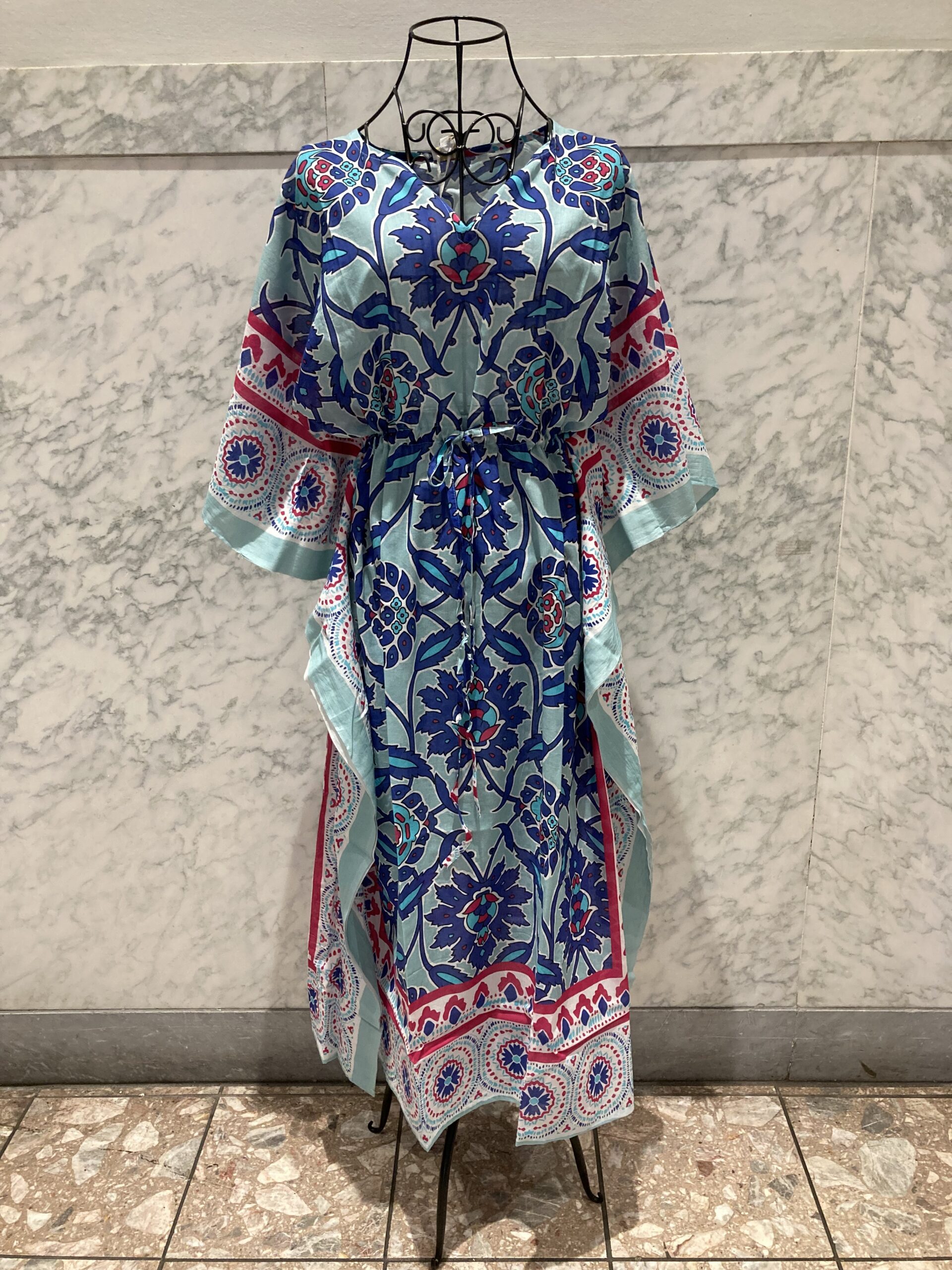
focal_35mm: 28
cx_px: 476
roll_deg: +0.2
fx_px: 1027
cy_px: 635
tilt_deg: -16.8
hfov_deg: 49.7
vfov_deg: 63.4
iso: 160
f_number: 1.8
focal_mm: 3.99
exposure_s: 1/60
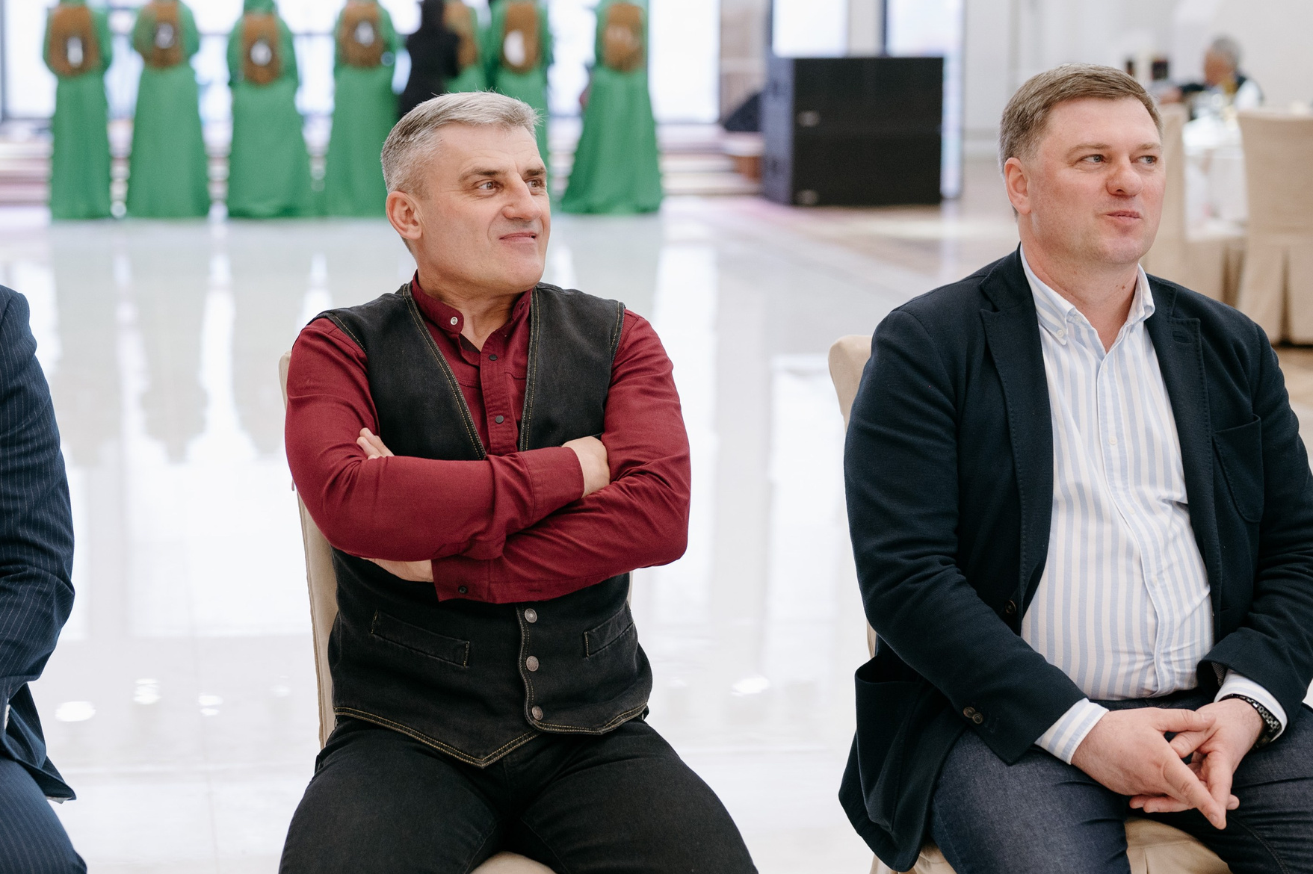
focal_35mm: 73
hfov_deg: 27.6
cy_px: 350
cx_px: 446
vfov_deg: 18.6
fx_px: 2661
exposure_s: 1/320
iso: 1250
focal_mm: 50
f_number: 2.5
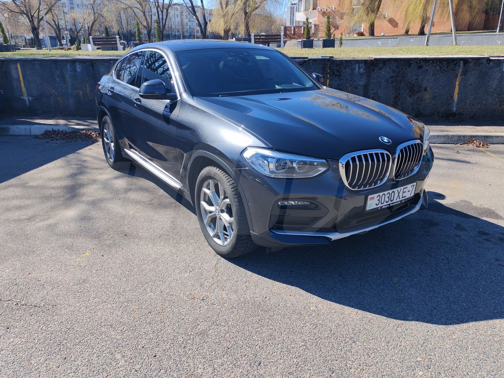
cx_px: 252
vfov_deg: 51.4
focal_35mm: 27
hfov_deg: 65.3
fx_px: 393
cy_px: 189
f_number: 1.95
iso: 50
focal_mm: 5.52
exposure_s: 1/1000
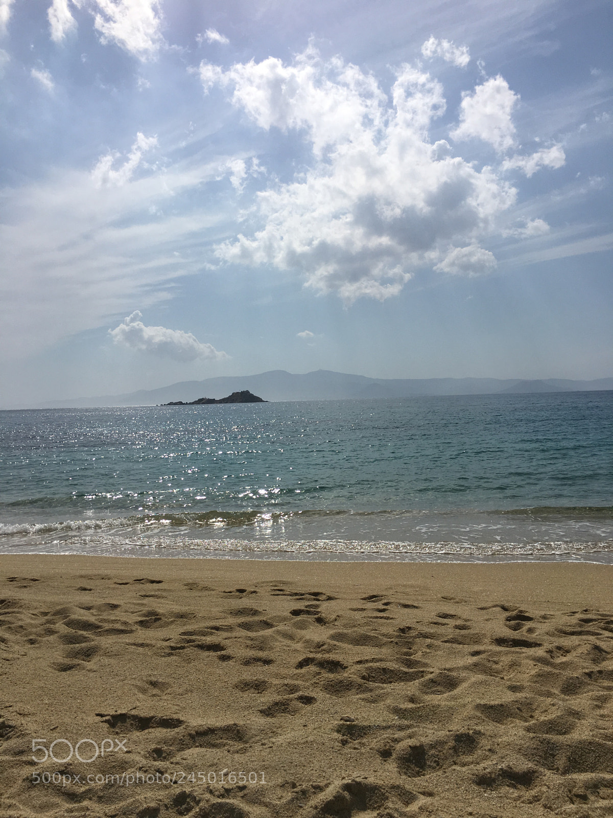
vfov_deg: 61.7
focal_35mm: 29
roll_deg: +2.6
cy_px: 409
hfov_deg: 48.2
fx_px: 685
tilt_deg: -2.3
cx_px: 306
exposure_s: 1/8547
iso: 25
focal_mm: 4.15
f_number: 2.2
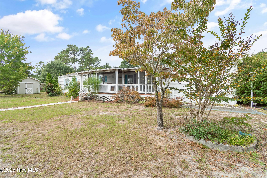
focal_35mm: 15
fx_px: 111
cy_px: 89
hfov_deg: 100.4
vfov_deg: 77.3
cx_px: 134
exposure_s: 1/125
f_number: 5.6
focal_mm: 10
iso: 100
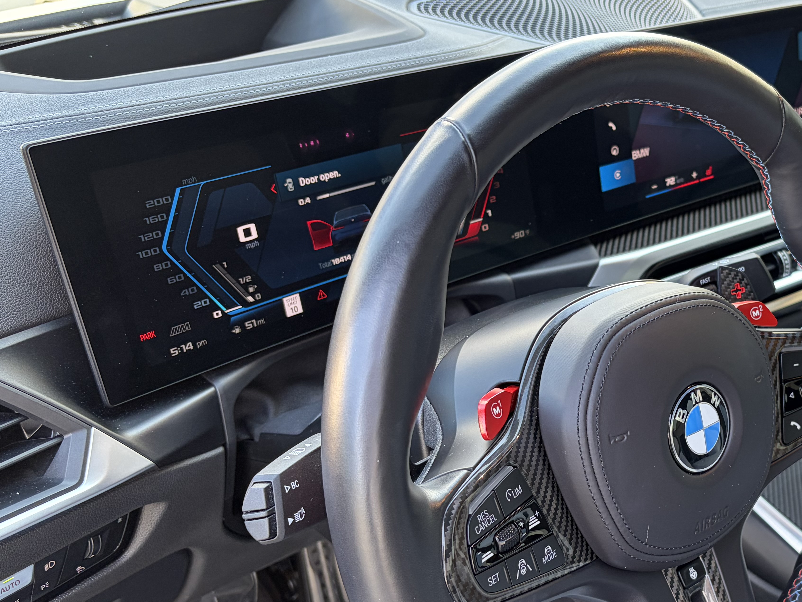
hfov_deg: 40.8
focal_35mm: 44
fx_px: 1019
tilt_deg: -30.2
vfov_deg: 32.8
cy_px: 363
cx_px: 663
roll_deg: -1.6
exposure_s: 1/92
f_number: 1.6
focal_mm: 5.96
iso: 125
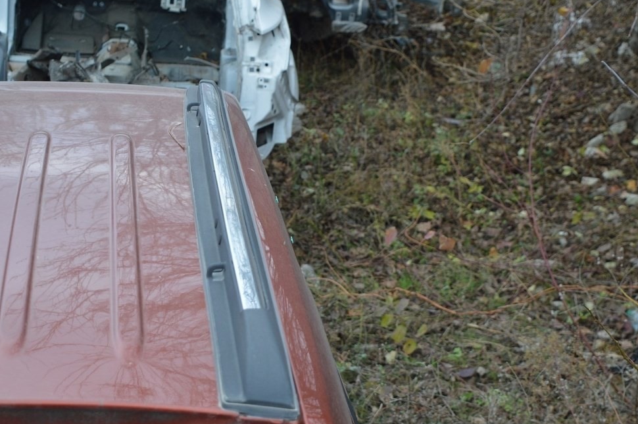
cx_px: 326
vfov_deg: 17.9
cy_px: 219
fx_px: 1346
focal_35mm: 76
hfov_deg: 26.7
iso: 280
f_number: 5.6
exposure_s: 1/125
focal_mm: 48
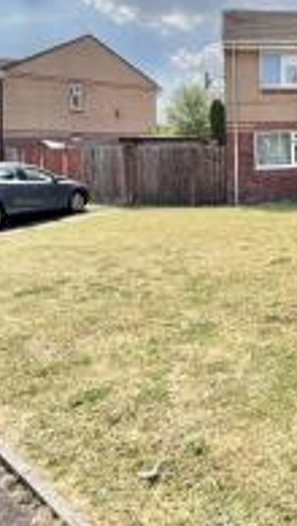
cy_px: 139
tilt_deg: +1.8
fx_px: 461
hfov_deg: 31.8
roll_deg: +0.0
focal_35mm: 33
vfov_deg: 56.8
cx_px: 323
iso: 32
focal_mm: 2.22
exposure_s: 1/1259
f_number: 2.2
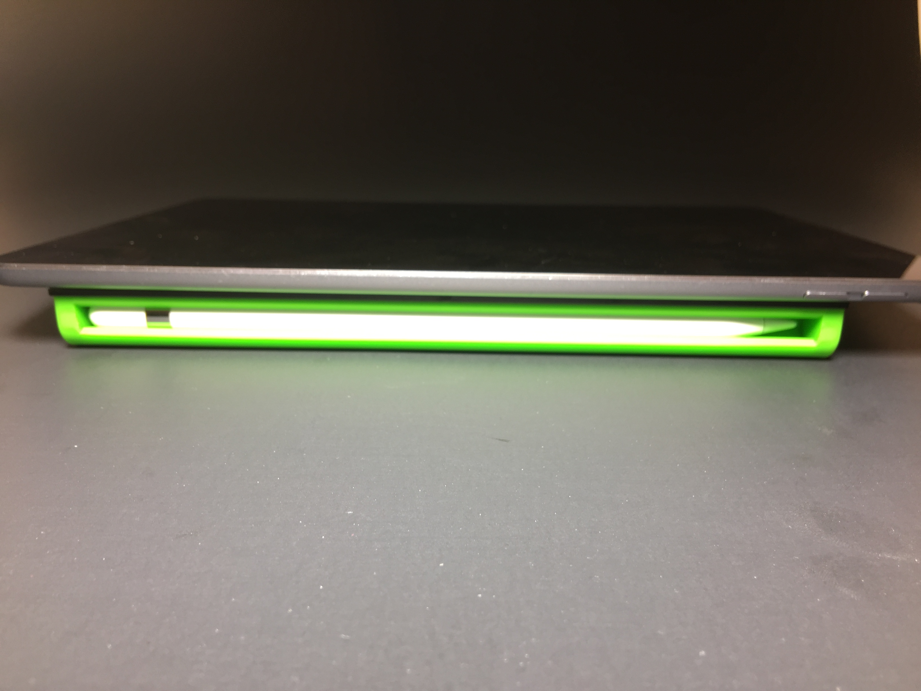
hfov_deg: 61.7
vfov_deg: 48.2
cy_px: 346
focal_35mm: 29
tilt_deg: -18.8
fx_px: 772
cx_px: 460
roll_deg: -1.1
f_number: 2.2
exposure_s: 1/60
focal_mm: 4.15
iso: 32
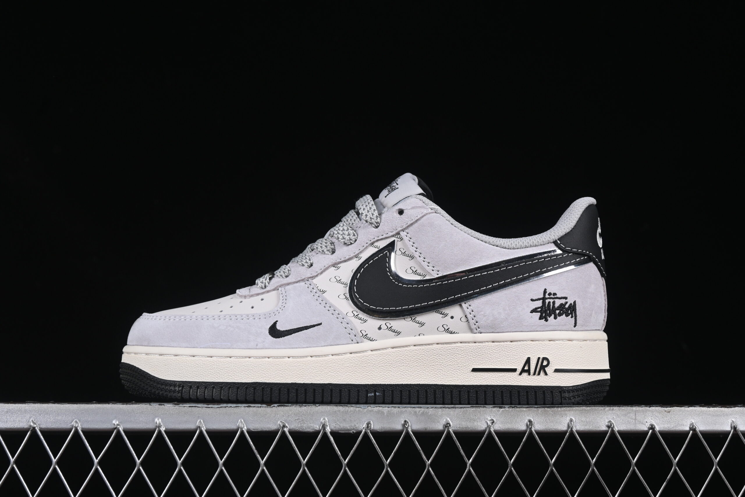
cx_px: 372
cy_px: 248
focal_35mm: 75
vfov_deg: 18.2
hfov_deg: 27.0
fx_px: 1552
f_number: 8
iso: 160
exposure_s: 1/80
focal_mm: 50
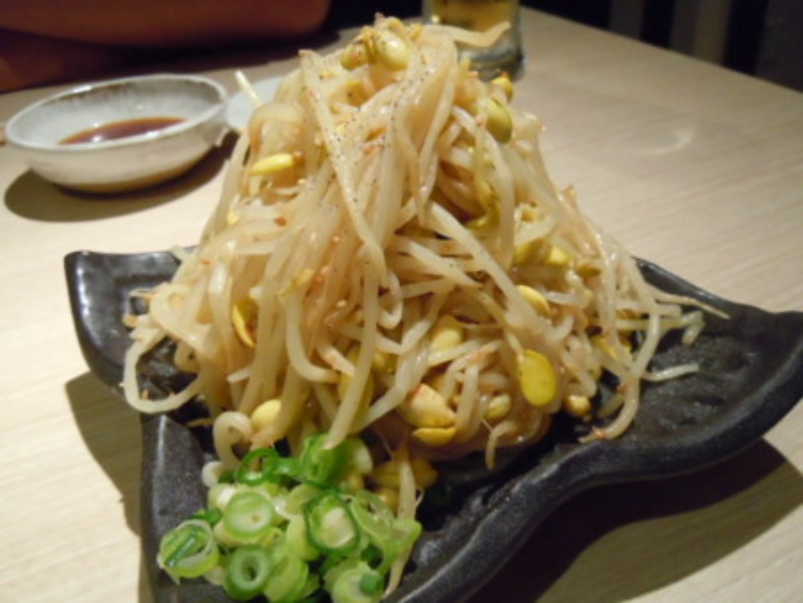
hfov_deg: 59.9
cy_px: 302
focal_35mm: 30
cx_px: 402
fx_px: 696
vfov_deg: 46.8
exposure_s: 1/100
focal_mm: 5.4
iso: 800
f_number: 3.5
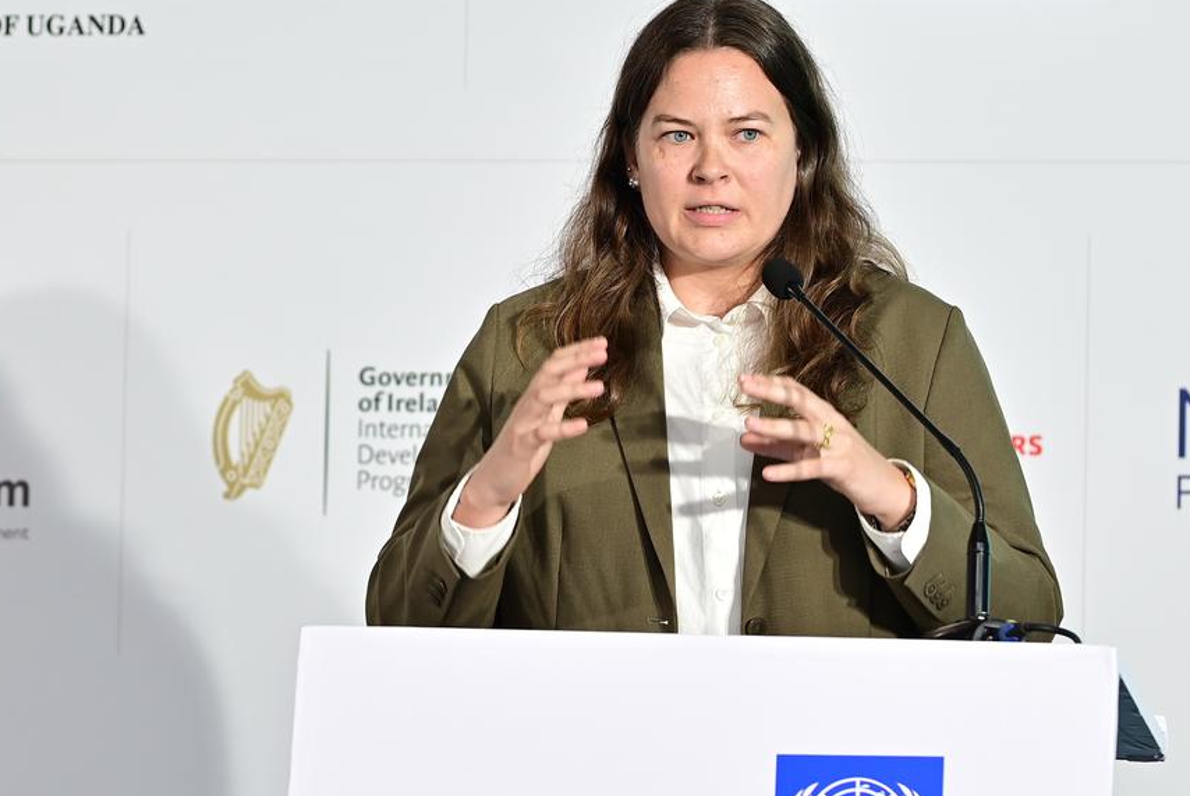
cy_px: 328
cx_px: 518
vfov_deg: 7.2
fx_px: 6319
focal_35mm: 191
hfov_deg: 10.8
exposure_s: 1/100
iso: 320
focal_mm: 85
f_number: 3.2
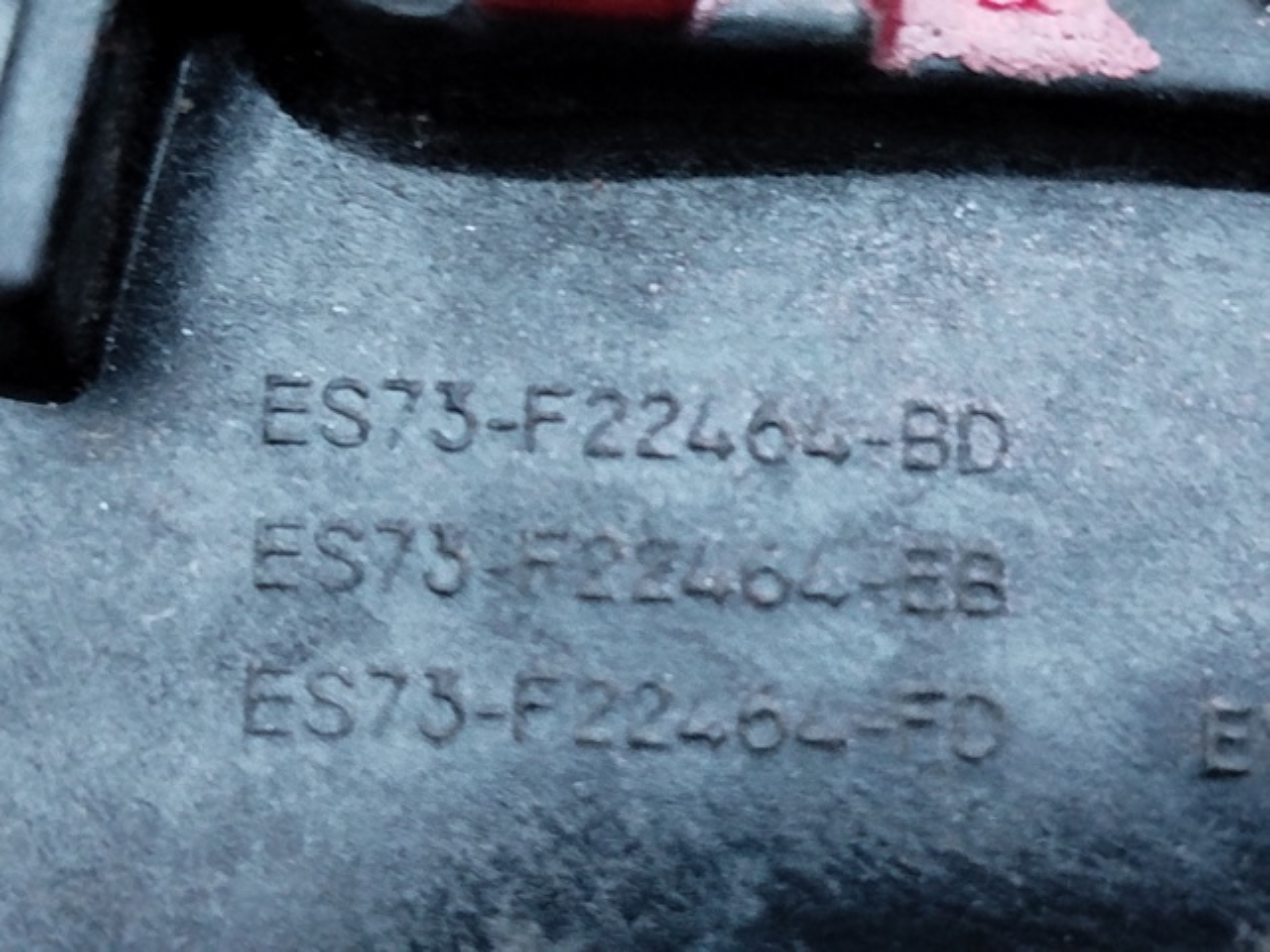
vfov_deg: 20.4
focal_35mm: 72
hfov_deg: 27.0
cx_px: 635
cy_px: 476
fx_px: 2642
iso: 640
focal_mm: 5.31
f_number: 1.7
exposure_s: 1/17
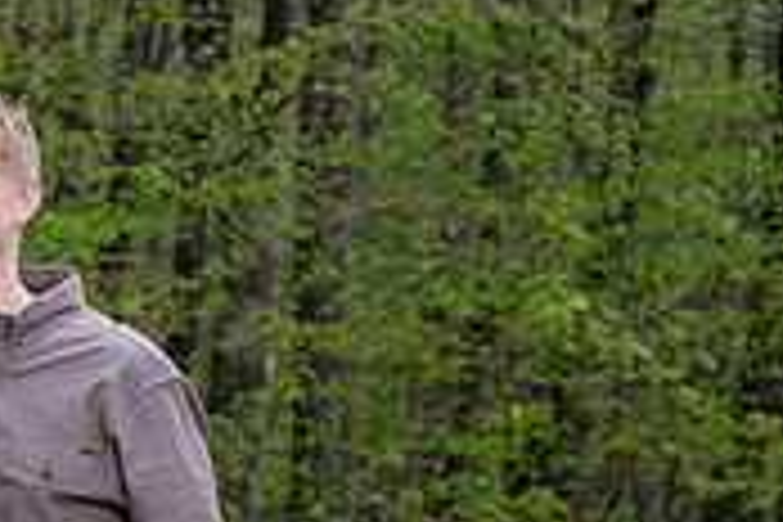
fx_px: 5067
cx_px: -288
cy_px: 749
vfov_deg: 5.8
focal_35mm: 233
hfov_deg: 8.7
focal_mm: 70
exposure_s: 1/50
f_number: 5.6
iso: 400
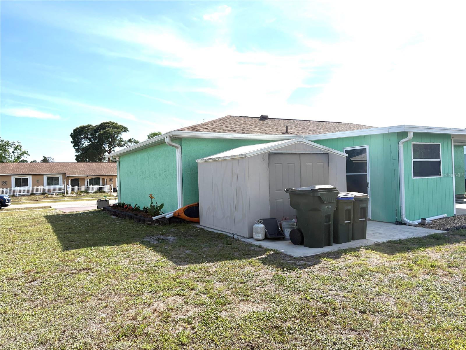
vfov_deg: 53.1
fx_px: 350
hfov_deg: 67.3
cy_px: 175
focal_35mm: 26
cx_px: 233
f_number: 1.6
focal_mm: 5.96
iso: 50
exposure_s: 1/5814
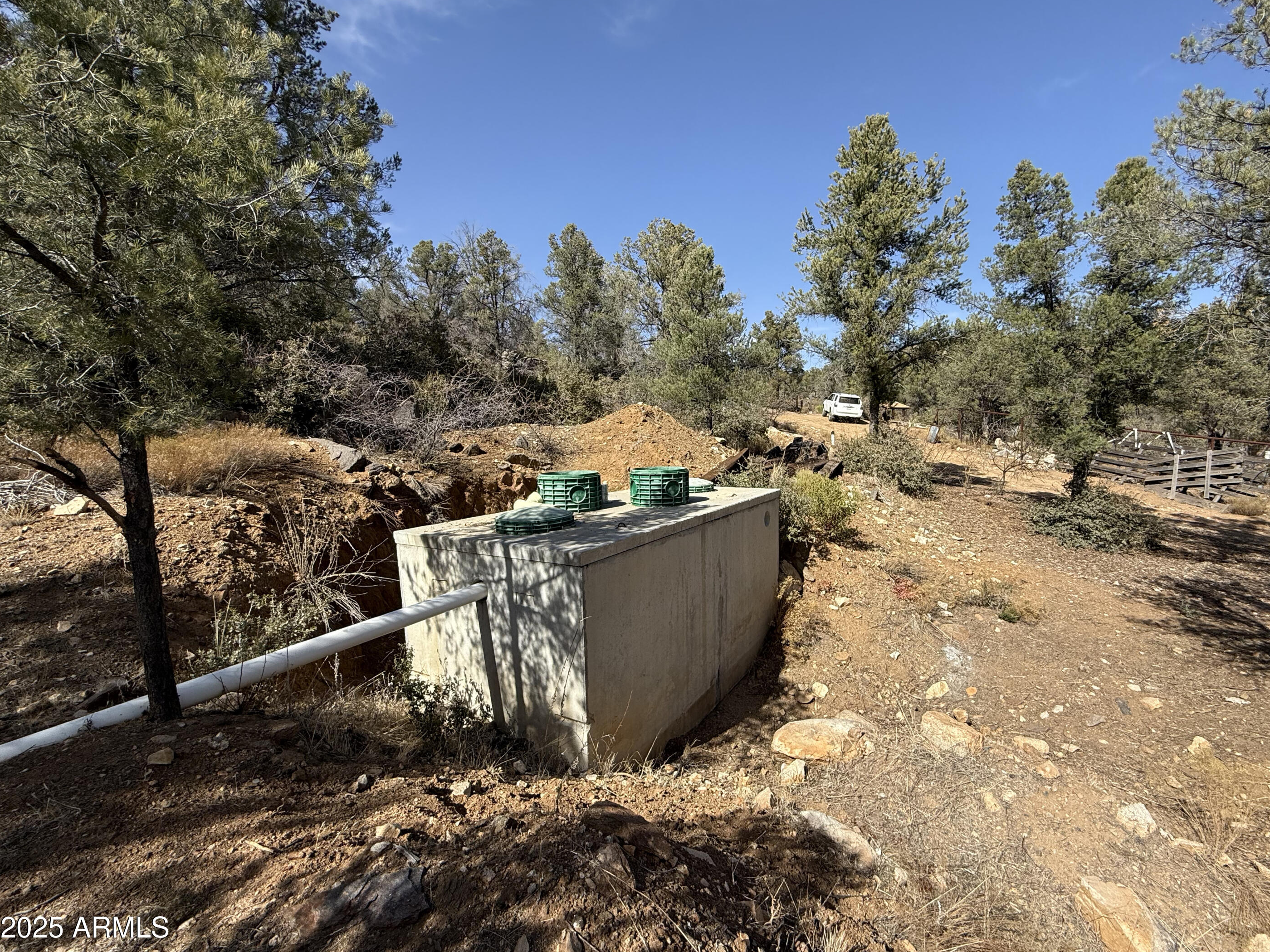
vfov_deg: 81.7
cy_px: 464
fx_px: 550
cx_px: 678
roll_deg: +1.2
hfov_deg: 98.0
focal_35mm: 15
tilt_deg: -3.1
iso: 50
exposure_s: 1/1795
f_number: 2.2
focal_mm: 2.22
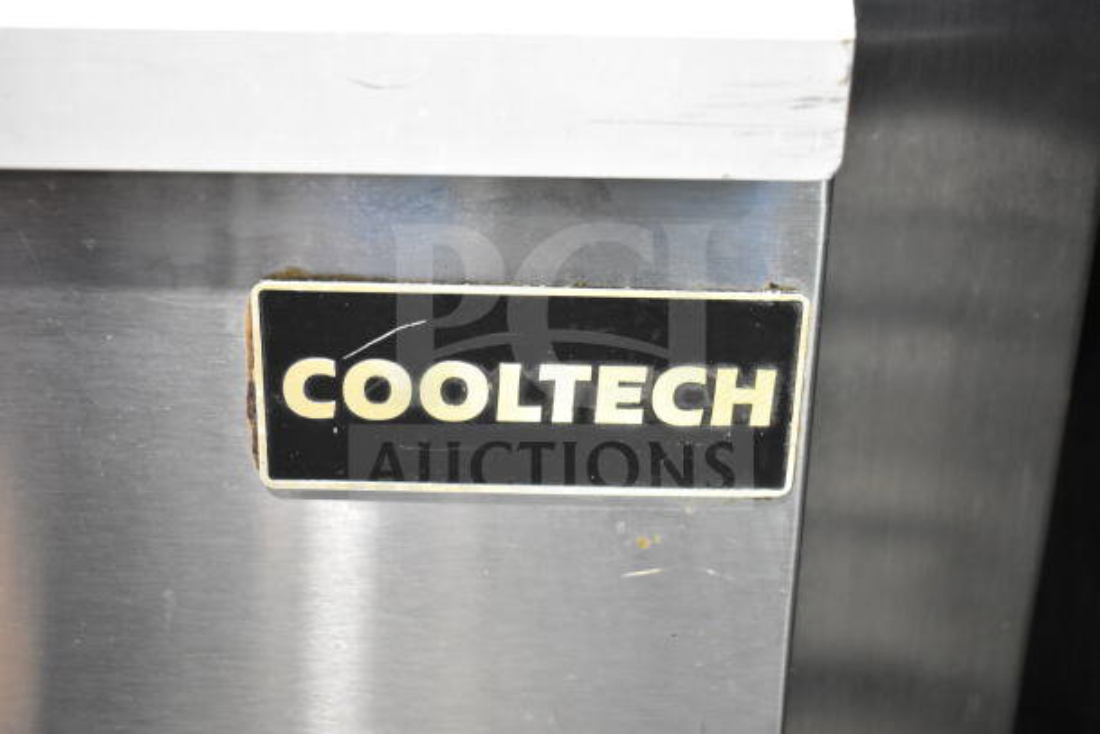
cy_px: 367
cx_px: 550
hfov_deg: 47.9
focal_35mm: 40
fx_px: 1238
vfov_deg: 33.0
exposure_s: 1/40
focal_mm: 27
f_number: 4
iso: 3600
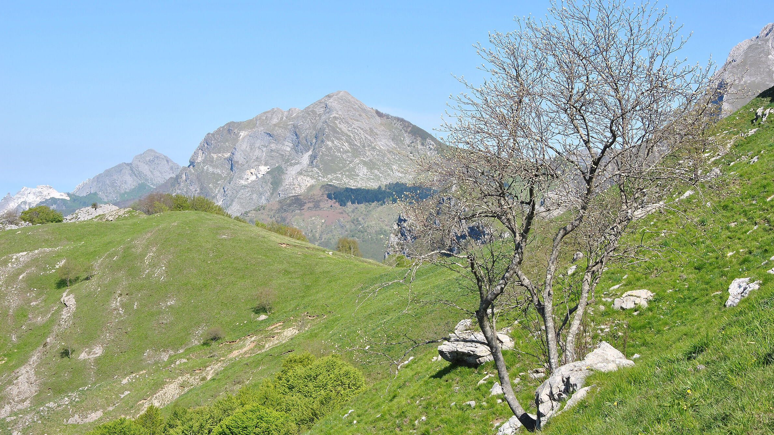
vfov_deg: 18.0
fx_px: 1375
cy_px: 216
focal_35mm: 67
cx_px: 386
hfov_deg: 31.4
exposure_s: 1/125
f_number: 11
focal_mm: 42
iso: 100
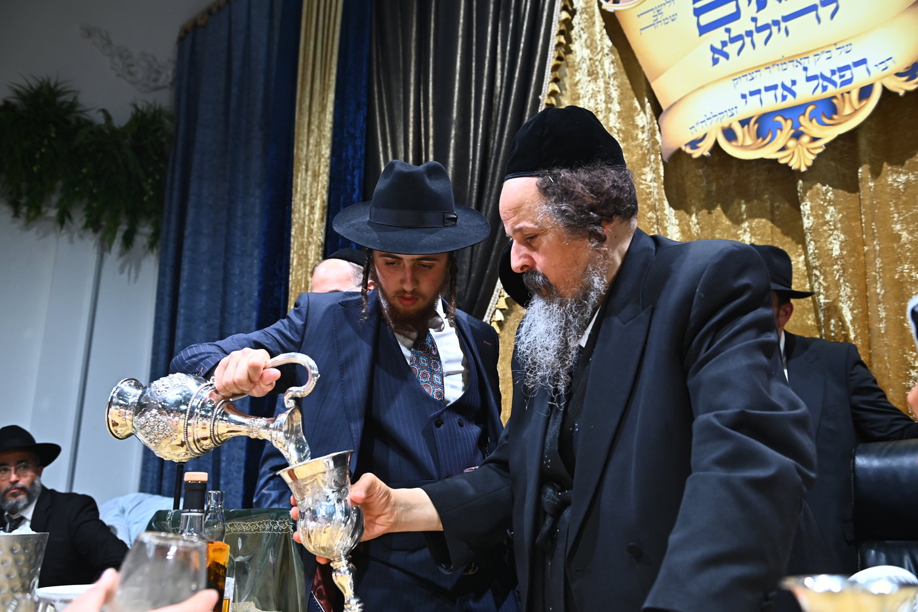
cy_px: 306
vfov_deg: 41.1
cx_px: 459
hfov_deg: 58.7
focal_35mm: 32
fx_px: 816
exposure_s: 1/160
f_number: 4
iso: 1250
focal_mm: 32
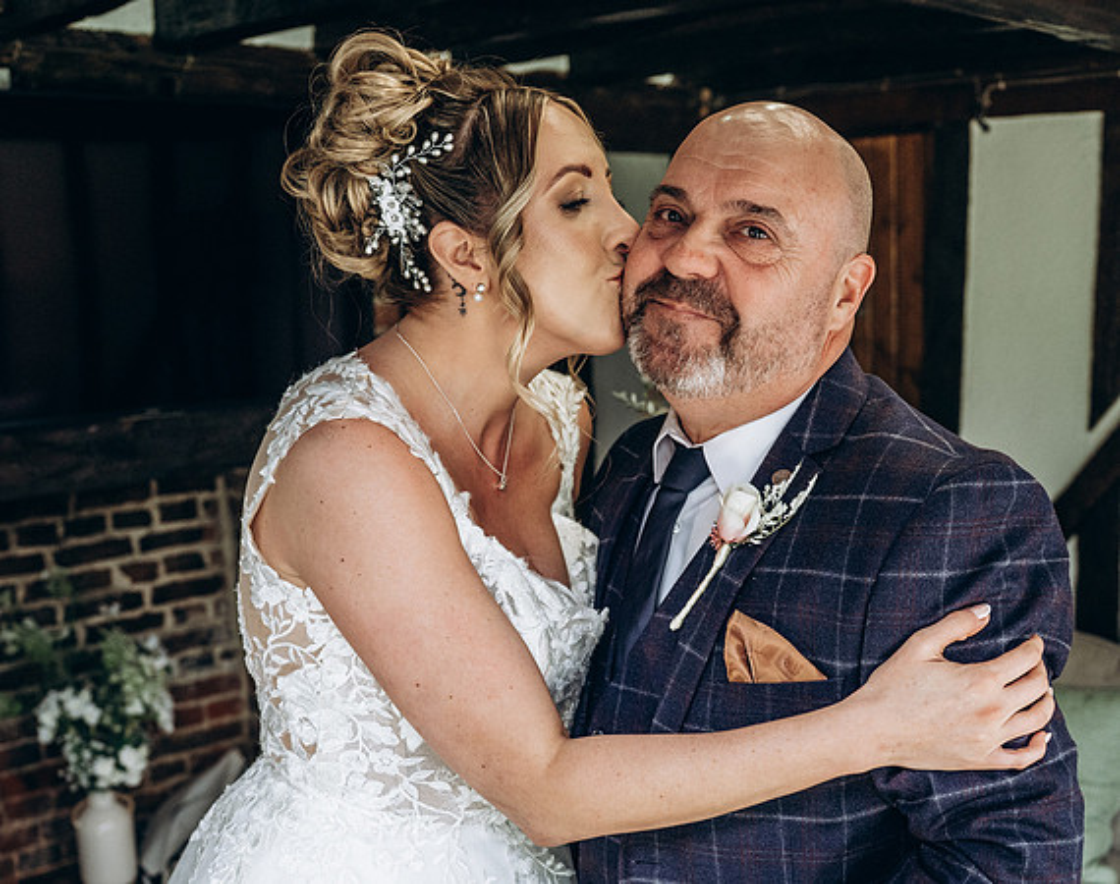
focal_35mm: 41
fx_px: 1365
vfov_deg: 35.5
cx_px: 600
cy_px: 606
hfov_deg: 44.6
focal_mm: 24
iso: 800
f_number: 2.8
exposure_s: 1/125
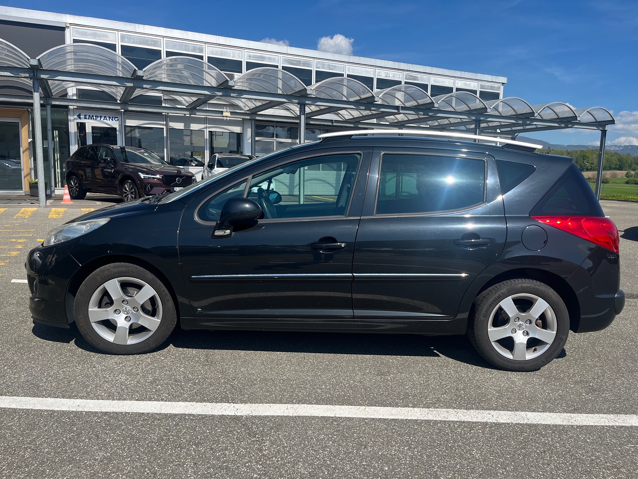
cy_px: 240
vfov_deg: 53.1
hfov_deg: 67.3
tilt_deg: -8.8
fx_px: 479
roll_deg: -1.9
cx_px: 319
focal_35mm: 26
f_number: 1.6
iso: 50
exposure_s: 1/3413
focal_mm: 5.1
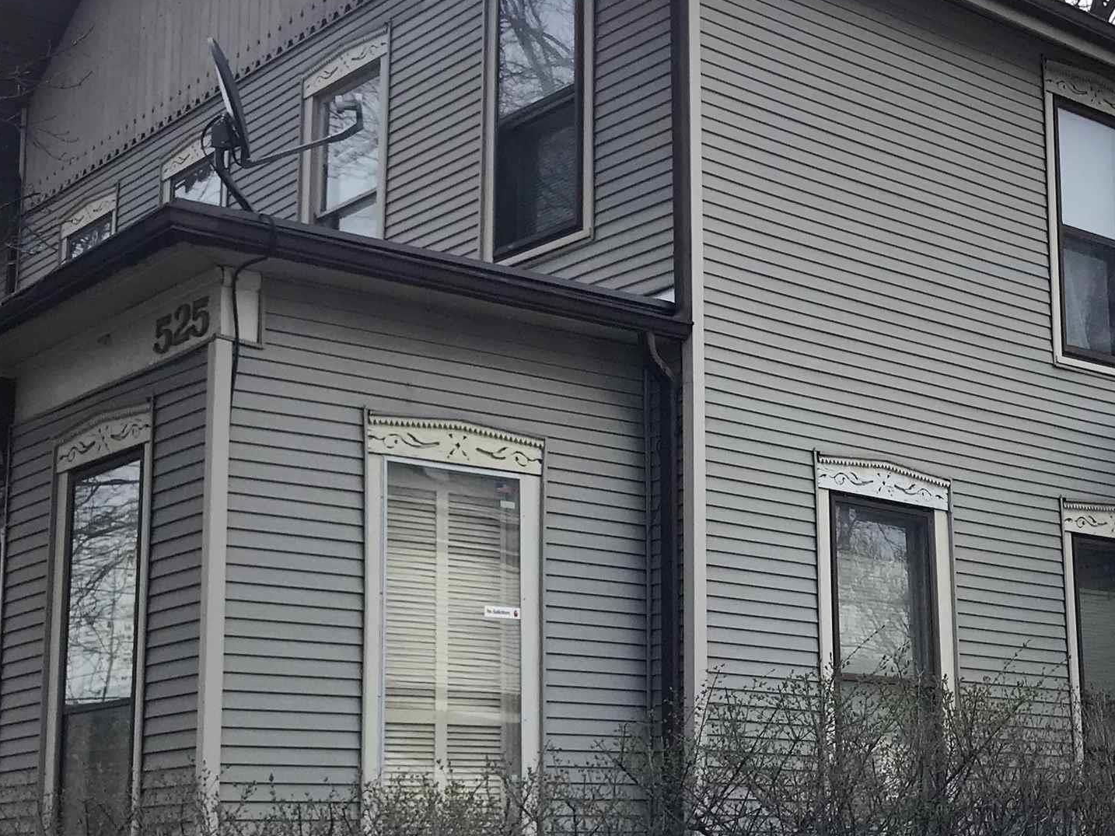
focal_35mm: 60
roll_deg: +2.1
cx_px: 755
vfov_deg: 24.3
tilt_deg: +10.3
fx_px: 1932
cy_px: 550
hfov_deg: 31.9
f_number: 1.8
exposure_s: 1/1916
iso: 20
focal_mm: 3.99
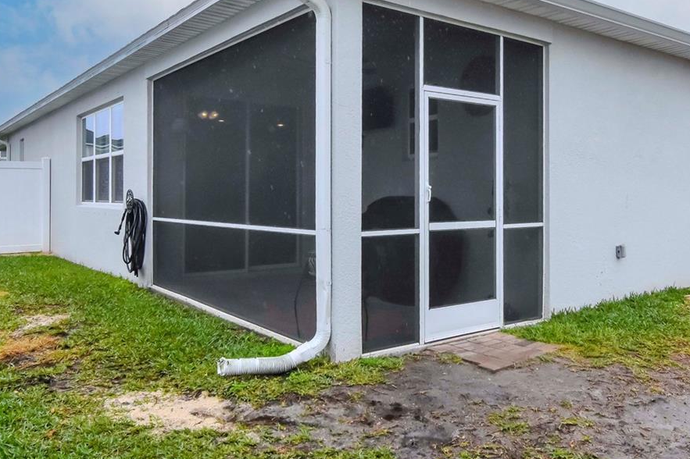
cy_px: 183
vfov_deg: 43.5
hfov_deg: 62.0
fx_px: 573
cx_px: 377
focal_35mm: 30
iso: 800
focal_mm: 11
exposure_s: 1/640
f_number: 10
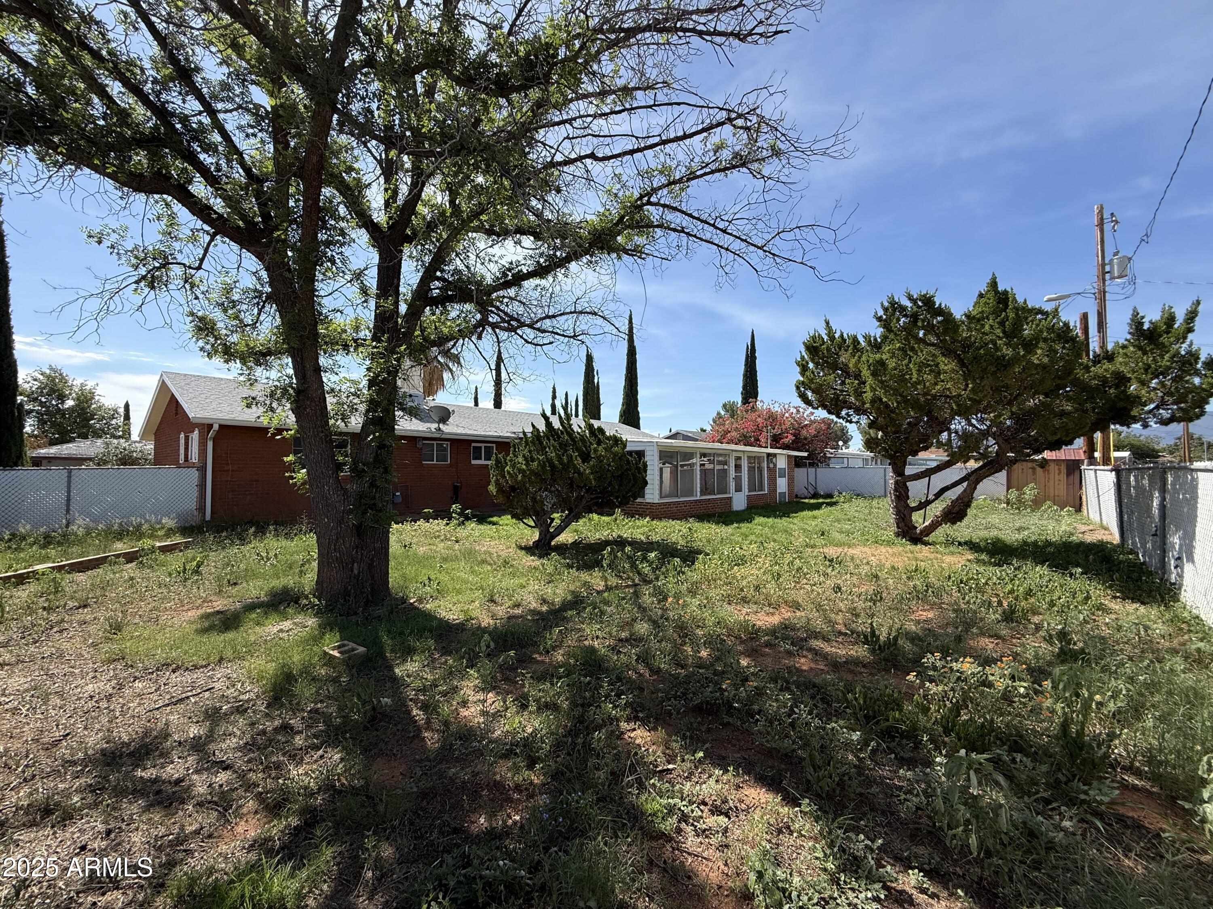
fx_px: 491
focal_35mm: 14
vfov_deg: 85.7
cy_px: 454
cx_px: 606
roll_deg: -1.0
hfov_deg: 102.1
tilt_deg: +2.7
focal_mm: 2.22
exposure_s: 1/1656
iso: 50
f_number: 2.2
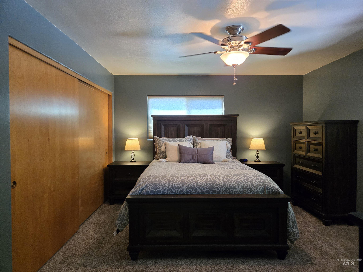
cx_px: 182
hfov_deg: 73.9
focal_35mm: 23
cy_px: 136
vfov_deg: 58.9
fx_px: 241
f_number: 1.8
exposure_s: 1/120
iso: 500
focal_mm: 5.4
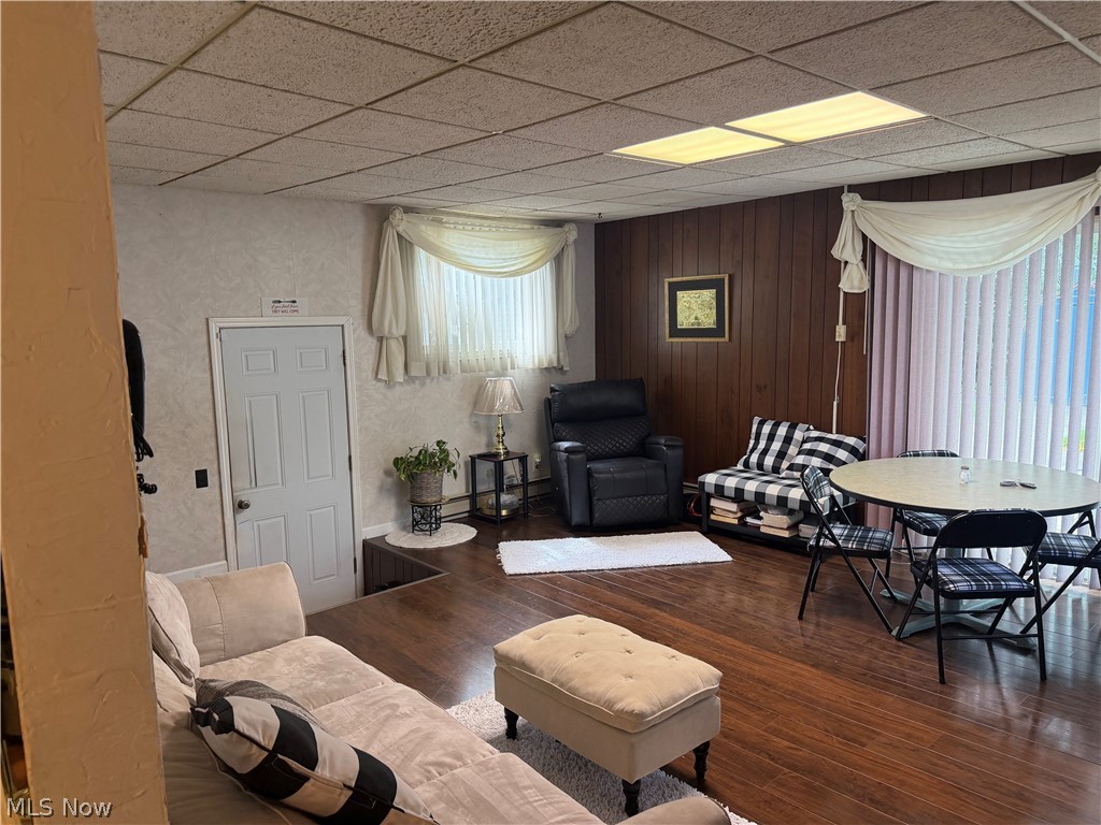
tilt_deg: -6.5
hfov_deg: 71.6
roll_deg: +1.2
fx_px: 763
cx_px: 550
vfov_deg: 56.8
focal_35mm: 24
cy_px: 412
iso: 200
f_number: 1.78
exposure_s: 1/129
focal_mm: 6.76
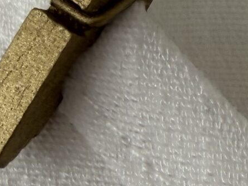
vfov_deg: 10.4
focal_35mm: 137
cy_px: 292
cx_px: 280
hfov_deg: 14.1
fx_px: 982
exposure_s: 1/196
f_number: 2.2
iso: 40
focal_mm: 2.22
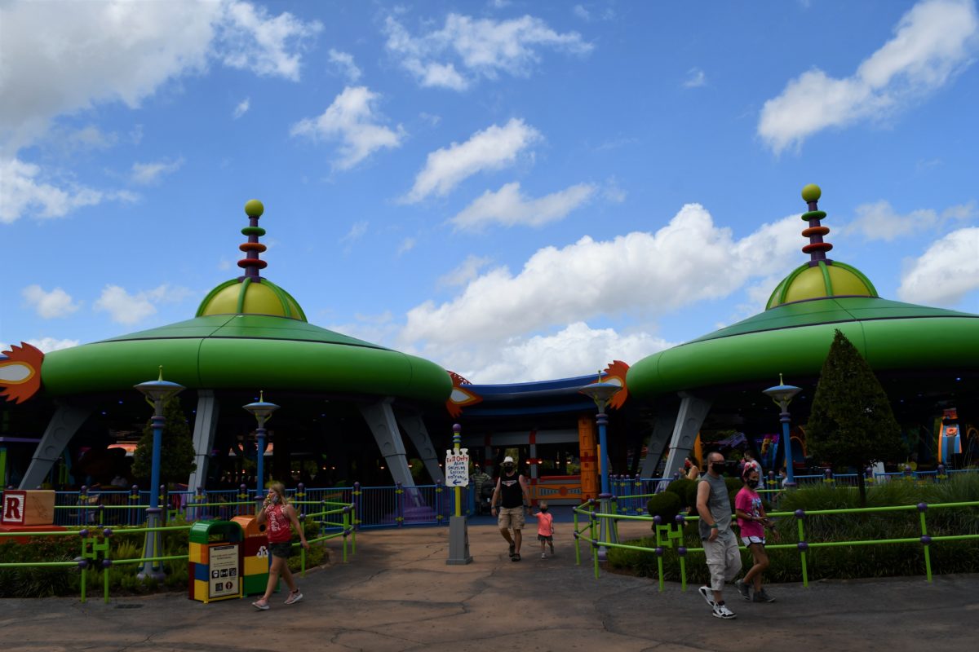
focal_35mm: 27
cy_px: 326
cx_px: 490
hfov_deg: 67.4
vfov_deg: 47.9
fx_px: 734
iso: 140
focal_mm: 18
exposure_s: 1/250
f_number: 8
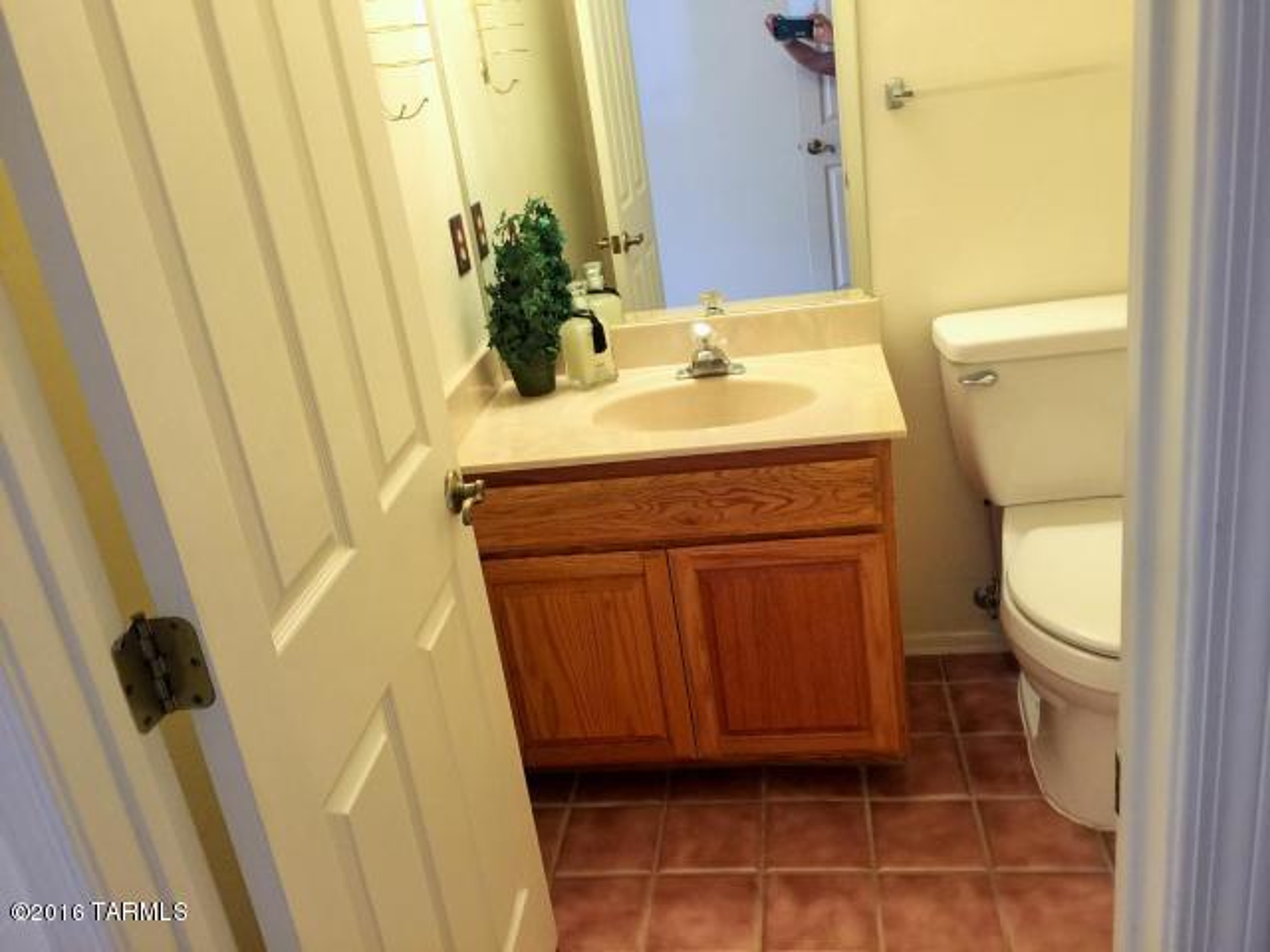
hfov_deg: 61.7
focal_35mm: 29
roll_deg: +8.3
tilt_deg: -20.6
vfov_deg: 48.2
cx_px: 635
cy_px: 476
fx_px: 1064
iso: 50
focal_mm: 4.15
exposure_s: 1/15
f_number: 2.2
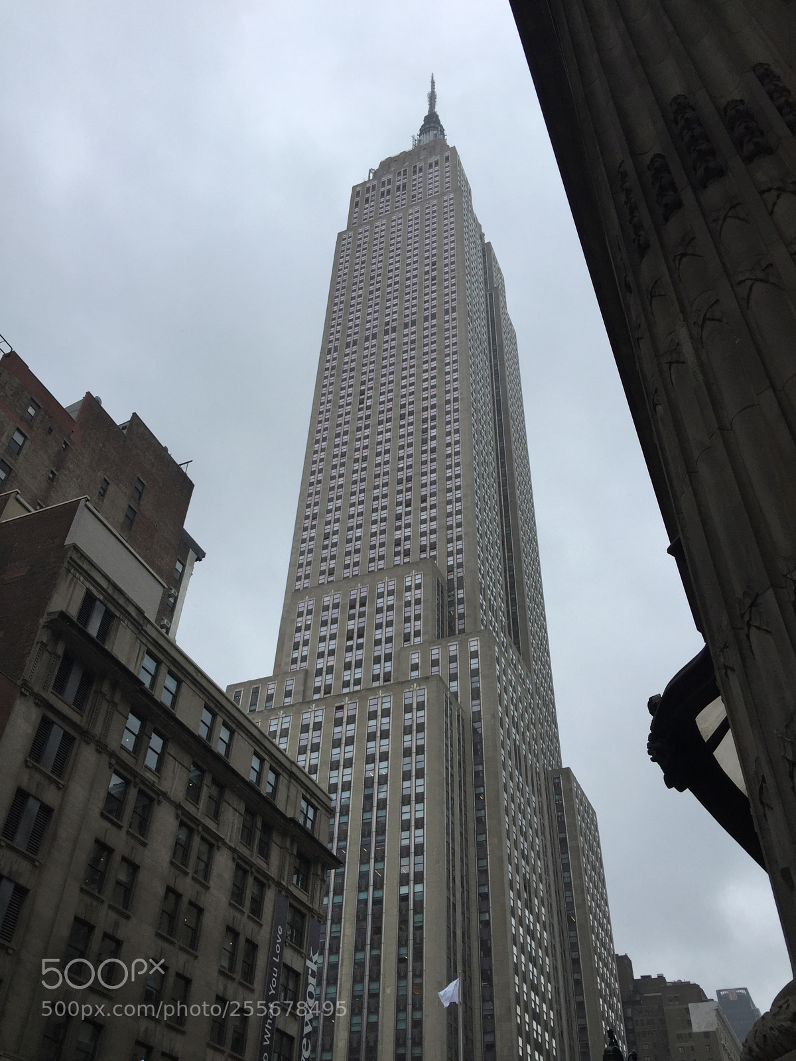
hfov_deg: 48.2
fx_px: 889
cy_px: 530
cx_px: 398
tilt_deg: +43.6
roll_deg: -1.7
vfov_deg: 61.7
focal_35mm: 29
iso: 32
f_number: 2.2
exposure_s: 1/1014
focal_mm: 4.15
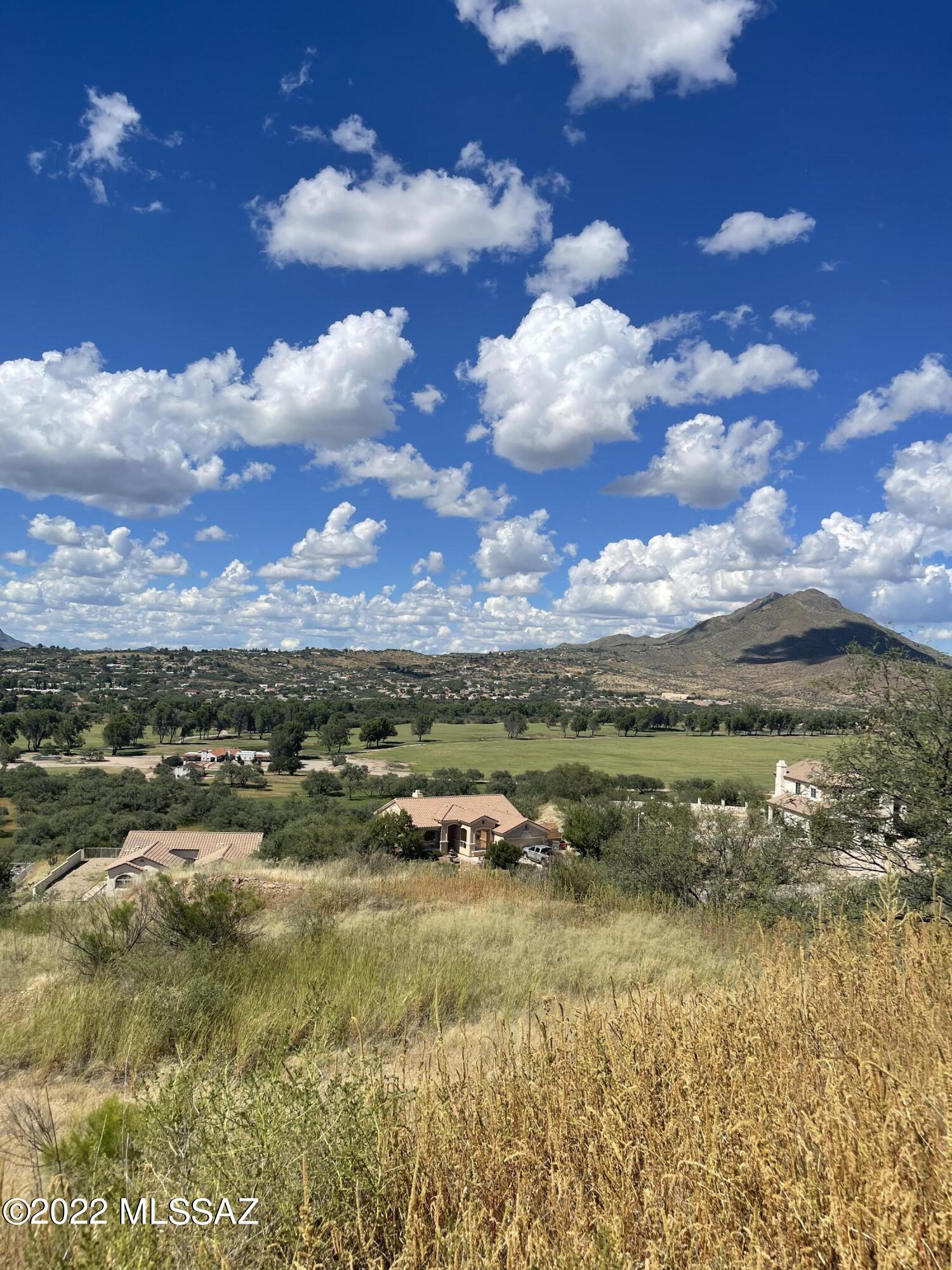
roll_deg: -1.2
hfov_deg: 53.1
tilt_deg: +1.7
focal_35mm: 26
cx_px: 476
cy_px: 635
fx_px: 953
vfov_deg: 67.3
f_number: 1.6
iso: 32
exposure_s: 1/6250
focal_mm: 5.1
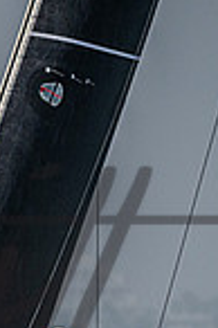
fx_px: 13228
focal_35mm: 1453
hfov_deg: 0.9
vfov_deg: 1.4
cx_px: -171
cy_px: 273
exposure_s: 1/8000
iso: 400
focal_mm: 340
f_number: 5.3
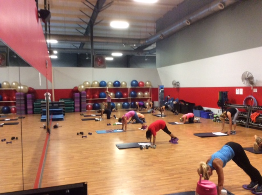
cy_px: 98
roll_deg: +2.3
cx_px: 131
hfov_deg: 56.9
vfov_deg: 44.1
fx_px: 242
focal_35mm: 32
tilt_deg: -3.5
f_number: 2.4
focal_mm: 3.3
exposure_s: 1/24
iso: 200
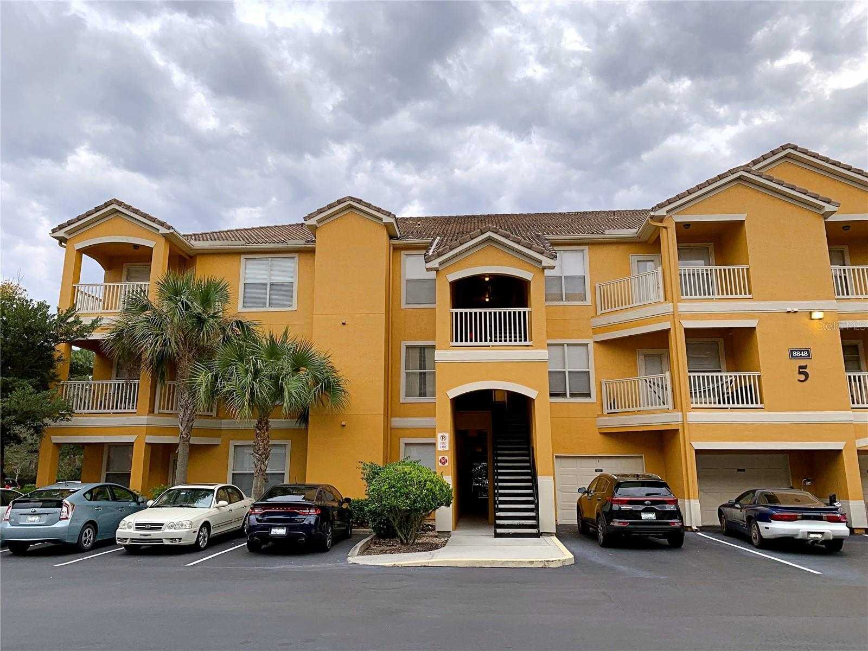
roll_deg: -0.9
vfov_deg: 53.1
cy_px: 326
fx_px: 652
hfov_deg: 67.3
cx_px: 434
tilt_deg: +12.6
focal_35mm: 26
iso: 25
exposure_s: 1/147
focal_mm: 4.25
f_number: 1.8
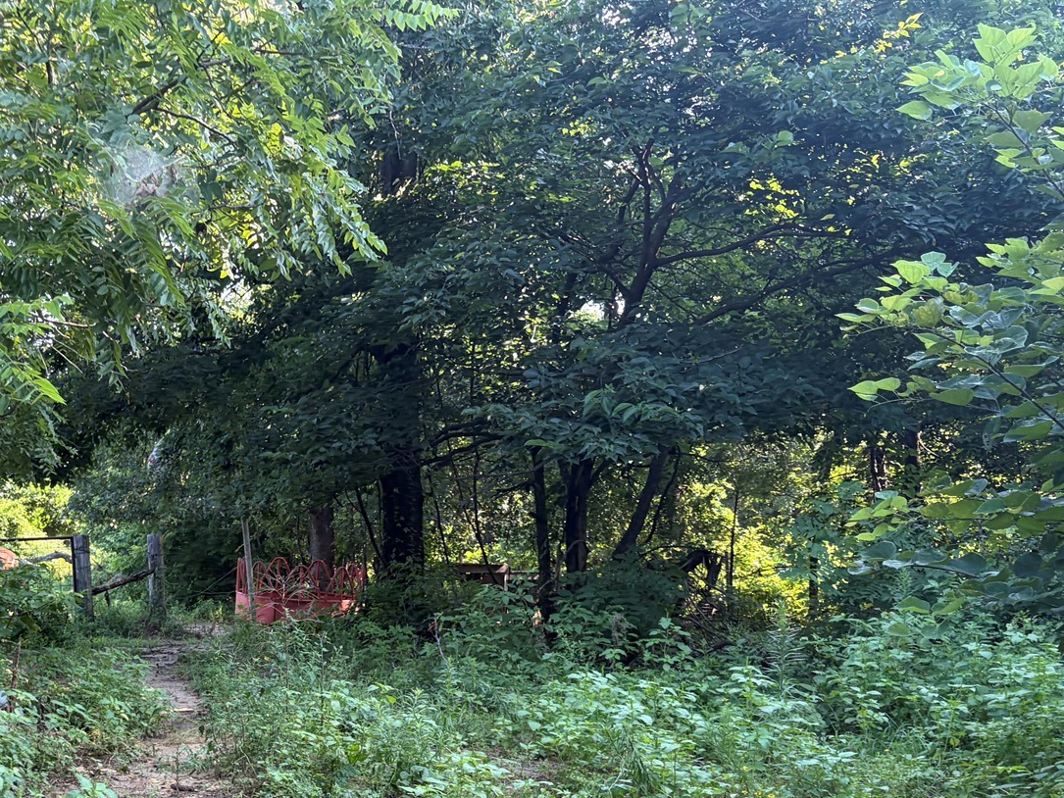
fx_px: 1414
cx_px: 333
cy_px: 676
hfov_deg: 40.6
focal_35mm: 46
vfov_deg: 30.5
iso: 64
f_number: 1.6
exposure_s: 1/186
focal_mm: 5.96
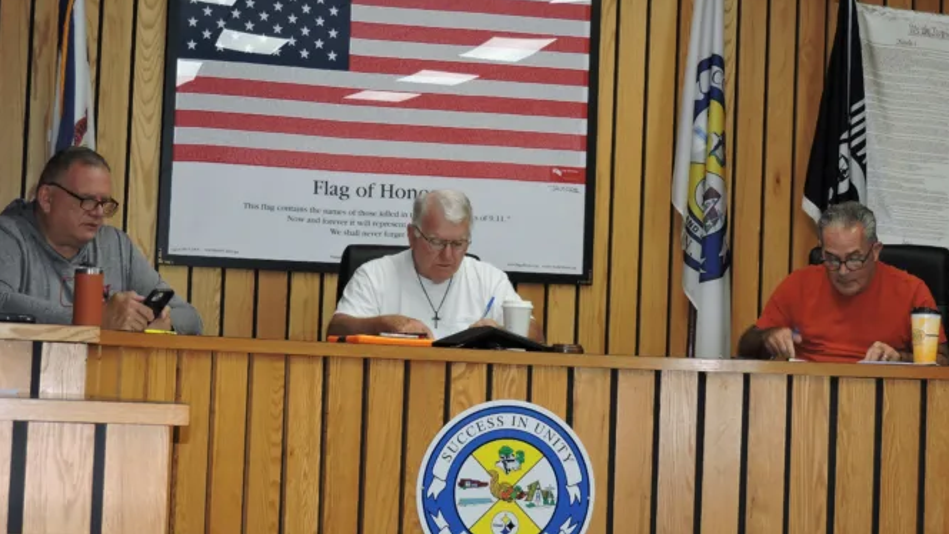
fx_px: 2341
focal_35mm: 93
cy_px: 230
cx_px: 475
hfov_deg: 22.9
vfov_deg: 13.0
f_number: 4
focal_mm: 15.2
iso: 280
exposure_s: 1/50
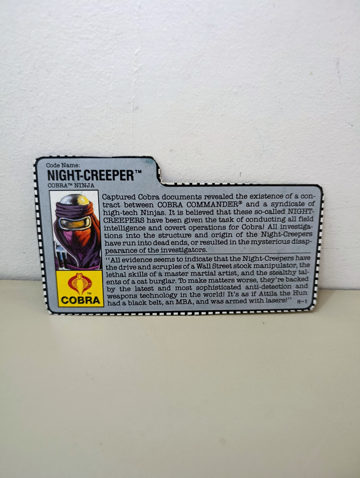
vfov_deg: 73.8
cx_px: 180
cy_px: 239
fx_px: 318
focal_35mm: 23
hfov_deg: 59.0
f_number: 1.65
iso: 1086
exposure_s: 1/33.3
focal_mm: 6.11
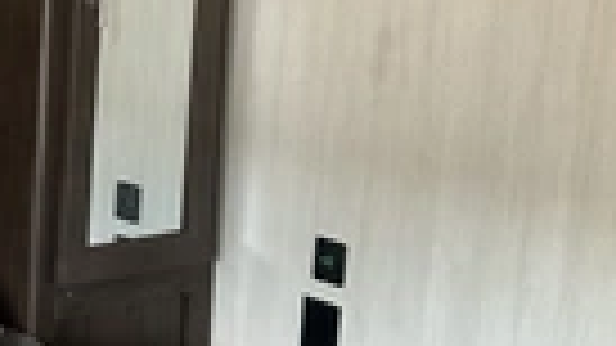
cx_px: -126
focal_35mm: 92
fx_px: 1502
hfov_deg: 21.5
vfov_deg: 13.0
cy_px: 22
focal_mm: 3
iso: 250
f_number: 1.8
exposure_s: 1/60
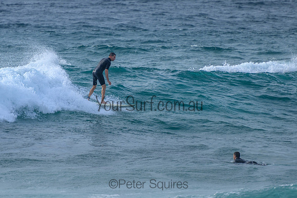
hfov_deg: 3.7
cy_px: 63
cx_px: 121
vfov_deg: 2.5
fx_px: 4541
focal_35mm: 550
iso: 500
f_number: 6.3
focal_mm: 400
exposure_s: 1/2000
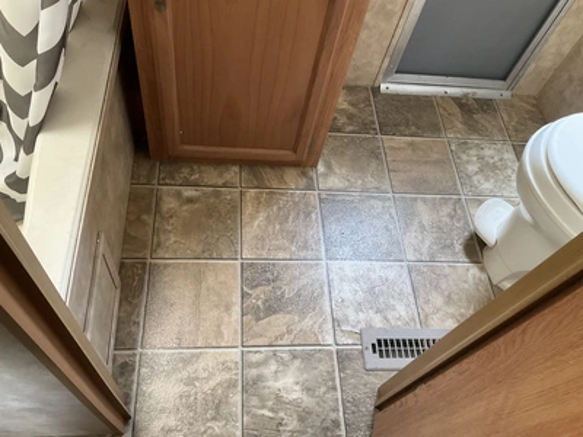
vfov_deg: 48.2
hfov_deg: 61.7
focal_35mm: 29
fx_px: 488
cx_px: 292
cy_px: 218
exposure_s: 1/60
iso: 80
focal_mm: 3
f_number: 1.8
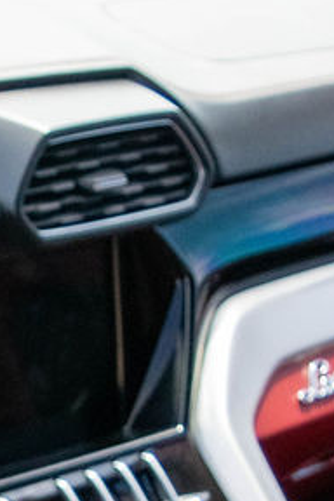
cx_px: -256
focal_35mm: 144
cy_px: 520
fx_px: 2004
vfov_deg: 14.0
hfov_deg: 9.1
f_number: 3.5
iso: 800
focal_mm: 18
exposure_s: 1/1000
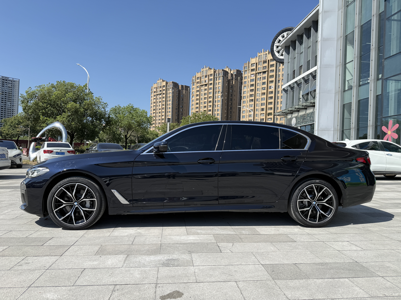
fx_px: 278
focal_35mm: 24
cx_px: 200
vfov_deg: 56.8
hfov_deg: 71.6
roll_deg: -2.3
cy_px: 150
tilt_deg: +0.6
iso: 80
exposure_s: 1/3584
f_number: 1.78
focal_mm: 6.76
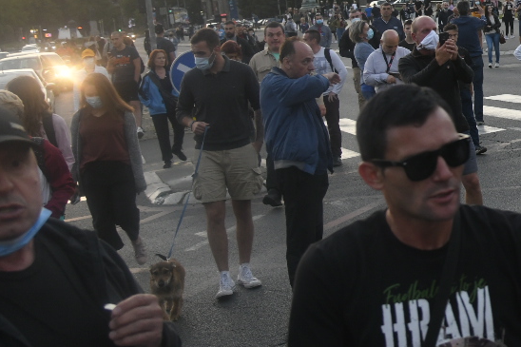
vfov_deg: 18.8
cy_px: 25
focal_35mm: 71
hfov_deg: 24.4
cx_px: 698
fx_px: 1027
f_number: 4
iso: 800
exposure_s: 1/200
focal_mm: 24
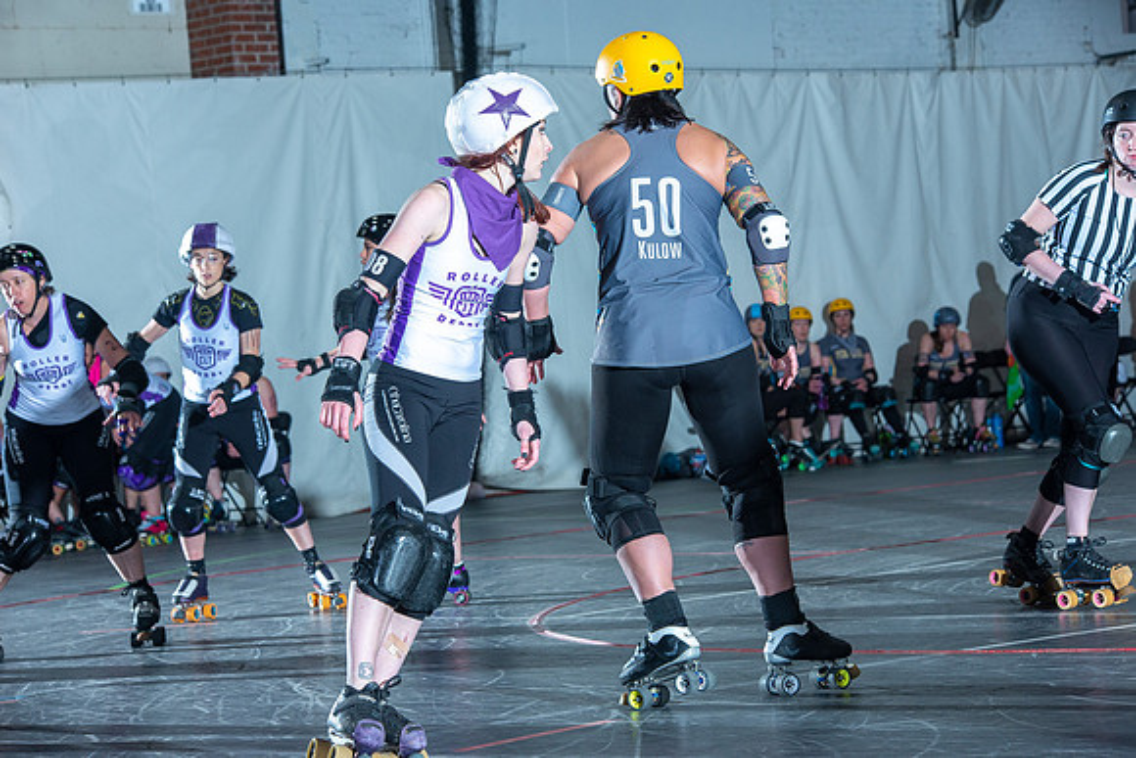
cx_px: 568
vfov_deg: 11.2
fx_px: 3850
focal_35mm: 122
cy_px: 379
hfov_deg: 16.8
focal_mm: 122
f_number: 8
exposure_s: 1/160
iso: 800
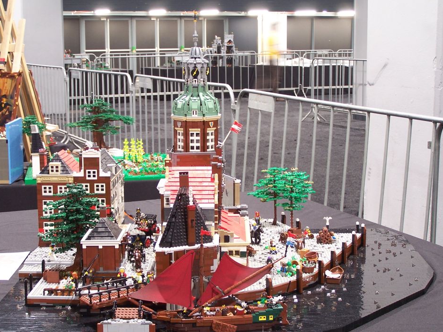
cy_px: 181
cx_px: 208
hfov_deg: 27.8
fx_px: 896
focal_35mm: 70
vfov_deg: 21.0
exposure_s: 1/2
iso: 80
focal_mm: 10.7
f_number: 3.2
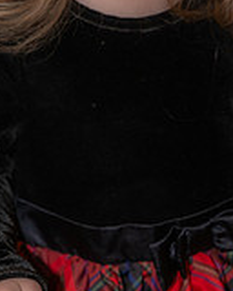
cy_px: -18
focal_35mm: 145
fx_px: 1250
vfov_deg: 13.1
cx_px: 73
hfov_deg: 10.6
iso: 1000
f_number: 4
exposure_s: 1/160
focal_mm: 55
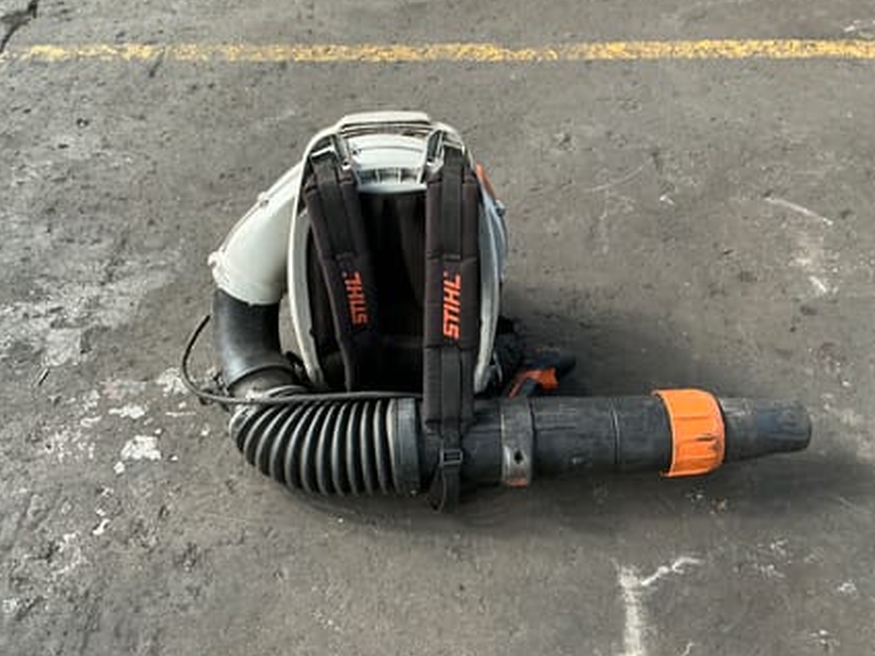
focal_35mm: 33
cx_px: 448
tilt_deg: -42.4
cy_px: 306
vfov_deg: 42.9
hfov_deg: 55.3
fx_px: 834
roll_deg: -0.2
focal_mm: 3
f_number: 1.8
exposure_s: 1/60
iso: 100
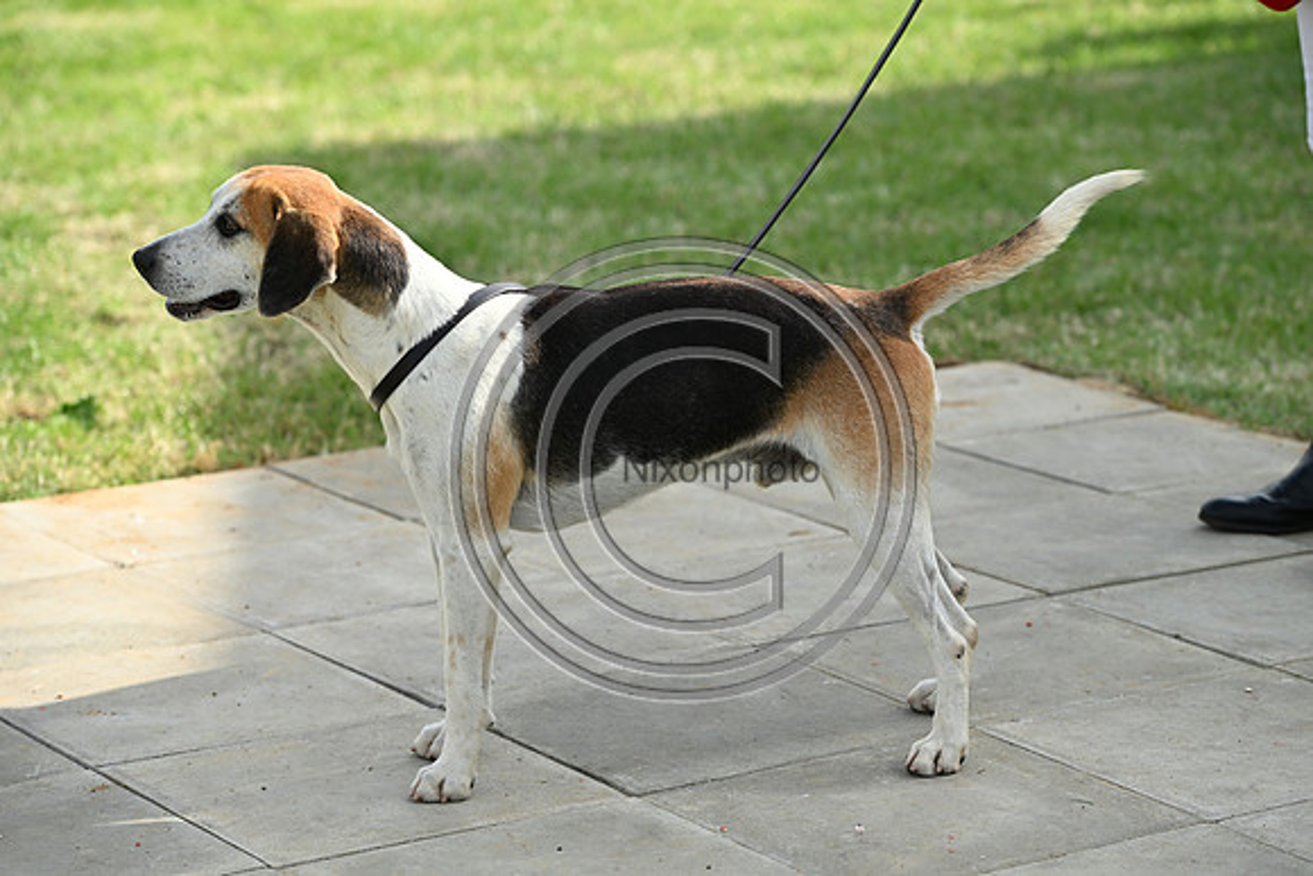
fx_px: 4450
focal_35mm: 122
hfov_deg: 16.8
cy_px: 438
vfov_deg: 11.2
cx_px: 656
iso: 250
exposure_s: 1/1000
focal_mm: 122
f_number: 4.5
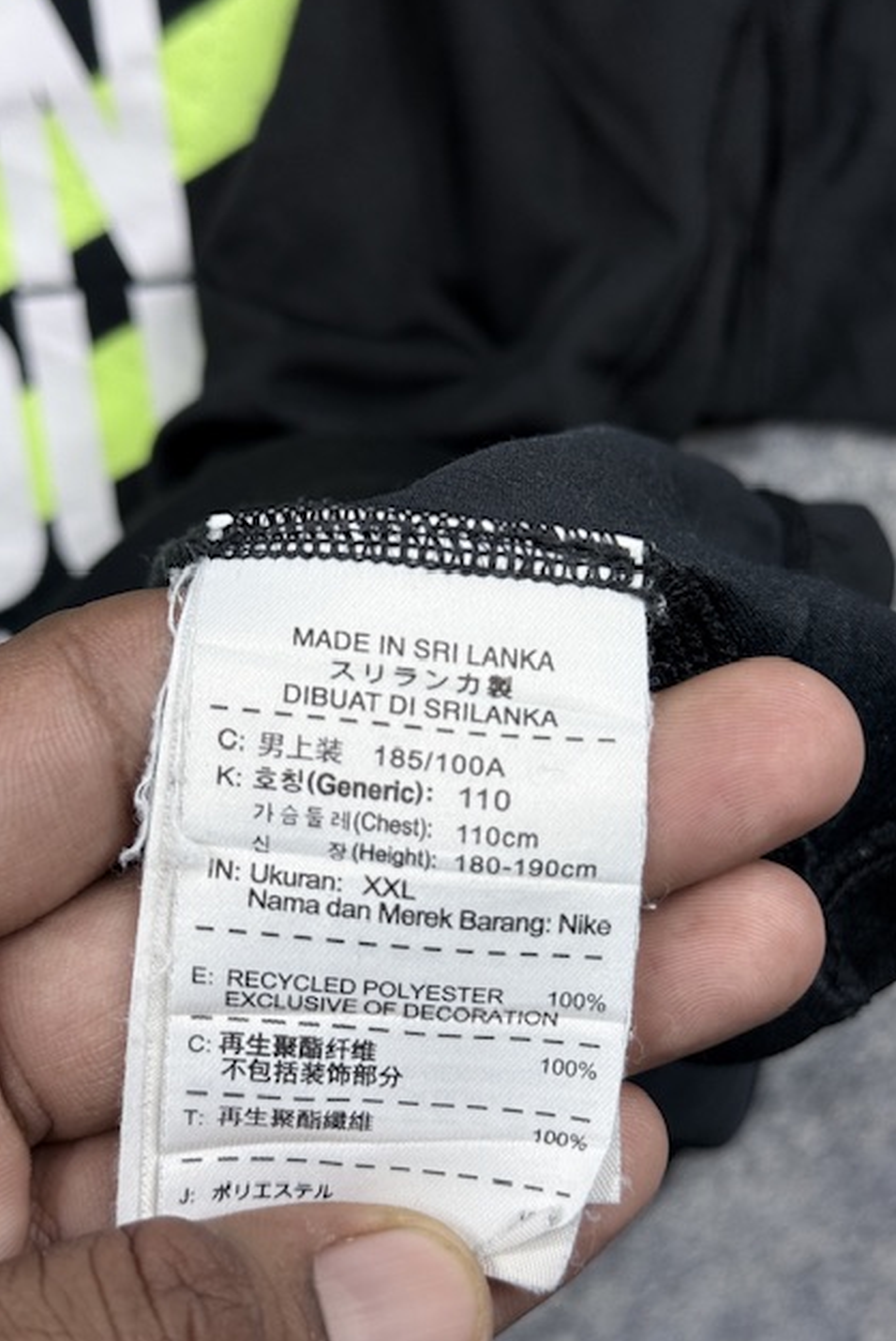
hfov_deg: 26.5
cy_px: 658
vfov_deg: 38.9
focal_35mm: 51
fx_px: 1902
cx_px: 444
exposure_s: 1/139
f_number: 1.78
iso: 50
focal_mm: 6.76
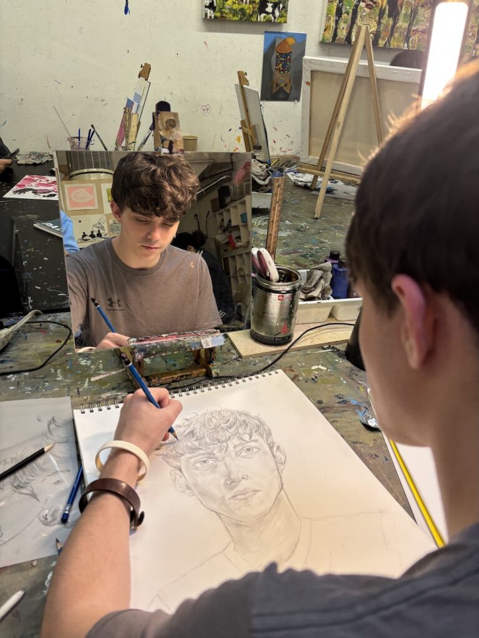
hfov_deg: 53.1
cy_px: 319
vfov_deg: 67.3
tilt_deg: -28.1
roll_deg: -3.9
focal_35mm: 26
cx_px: 240
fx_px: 479
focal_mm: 5.96
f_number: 1.6
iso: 125
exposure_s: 1/76
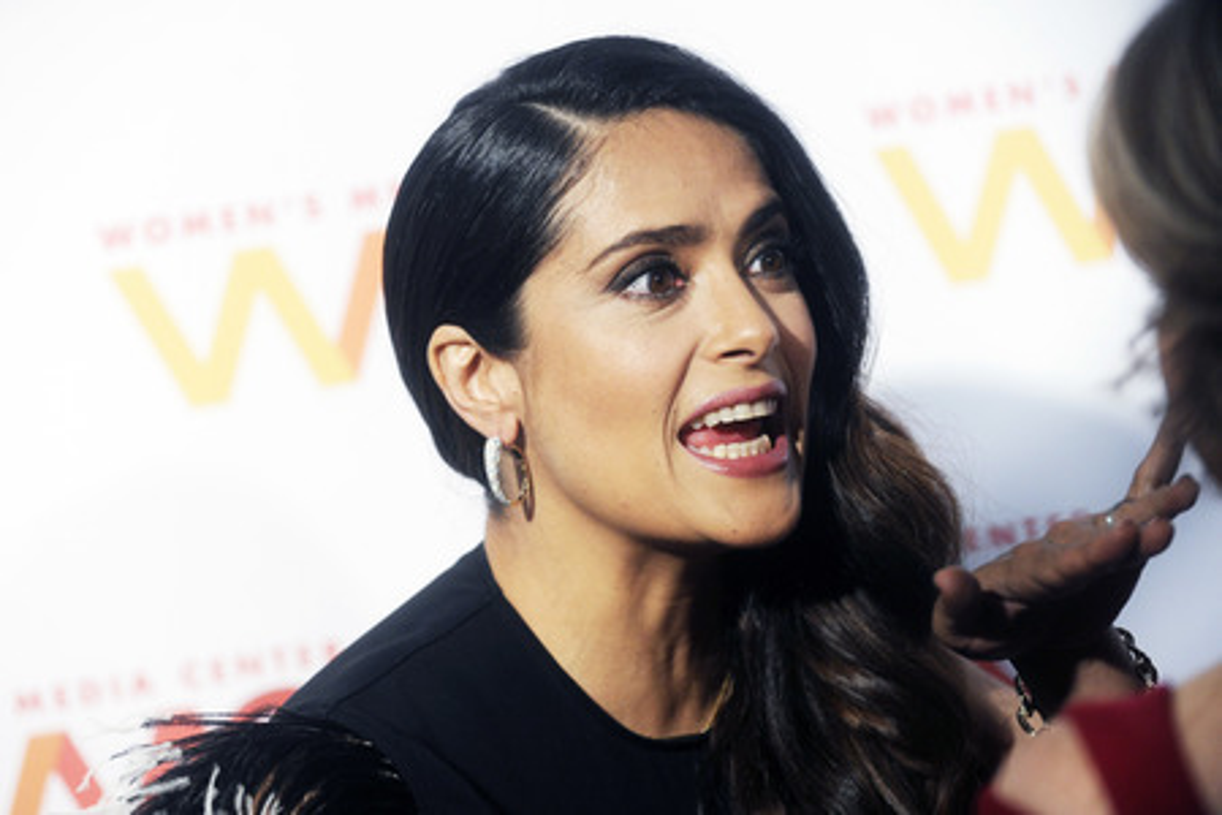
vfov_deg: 13.0
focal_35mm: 105
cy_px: 408
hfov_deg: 19.5
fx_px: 3564
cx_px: 611
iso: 1600
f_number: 3.5
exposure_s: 1/640
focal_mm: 105
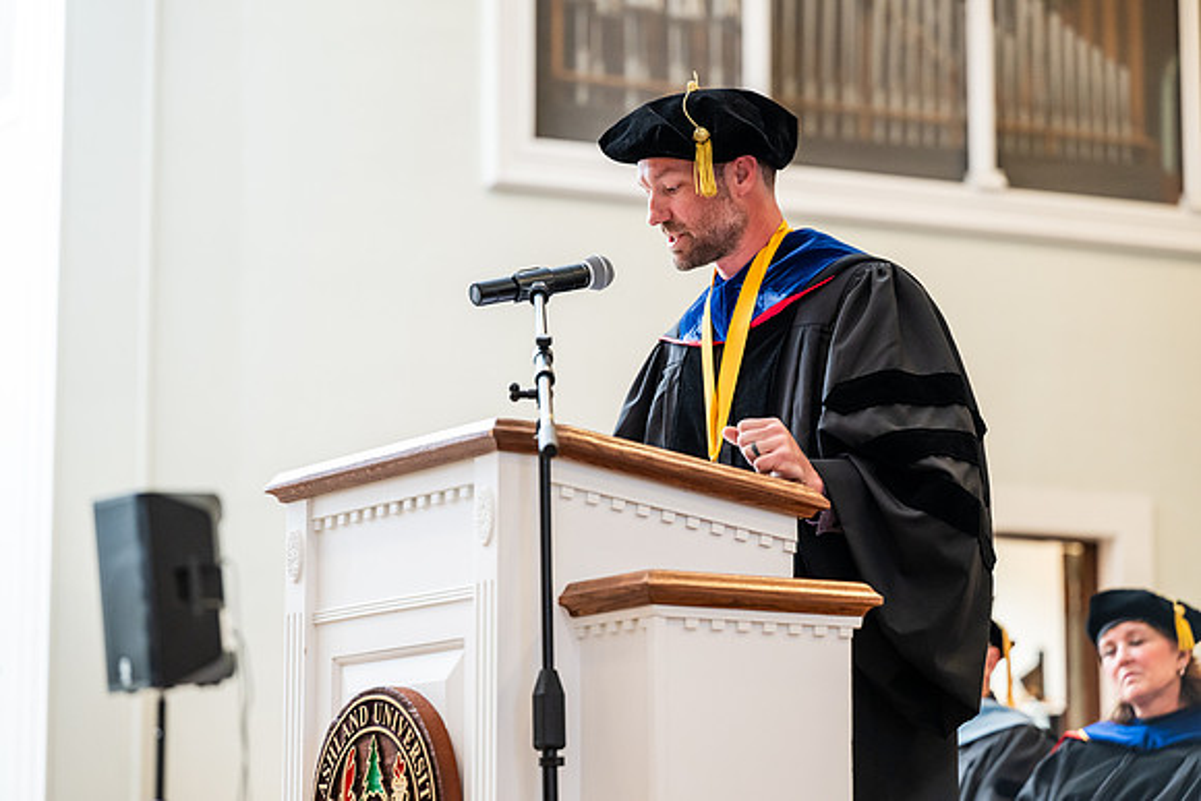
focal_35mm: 104
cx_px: 600
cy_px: 400
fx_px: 3470
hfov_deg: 19.6
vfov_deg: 13.2
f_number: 3.2
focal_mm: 104
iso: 1600
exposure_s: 1/200
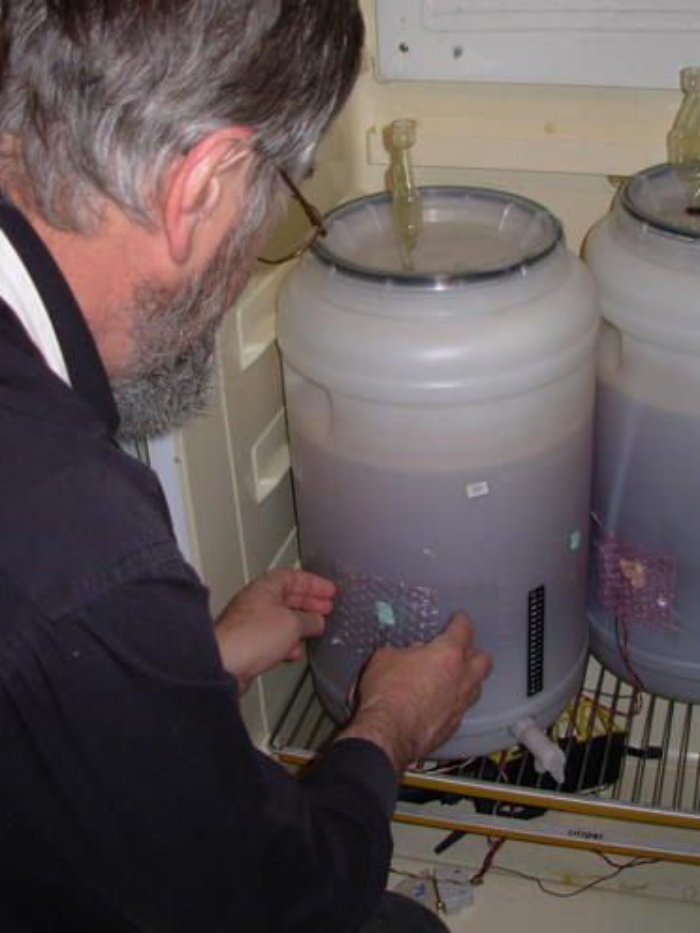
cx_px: 395
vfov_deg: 41.1
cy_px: 384
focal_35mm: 46
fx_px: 1240
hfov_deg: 31.5
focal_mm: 6.3
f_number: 2.9
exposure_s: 1/32
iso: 50
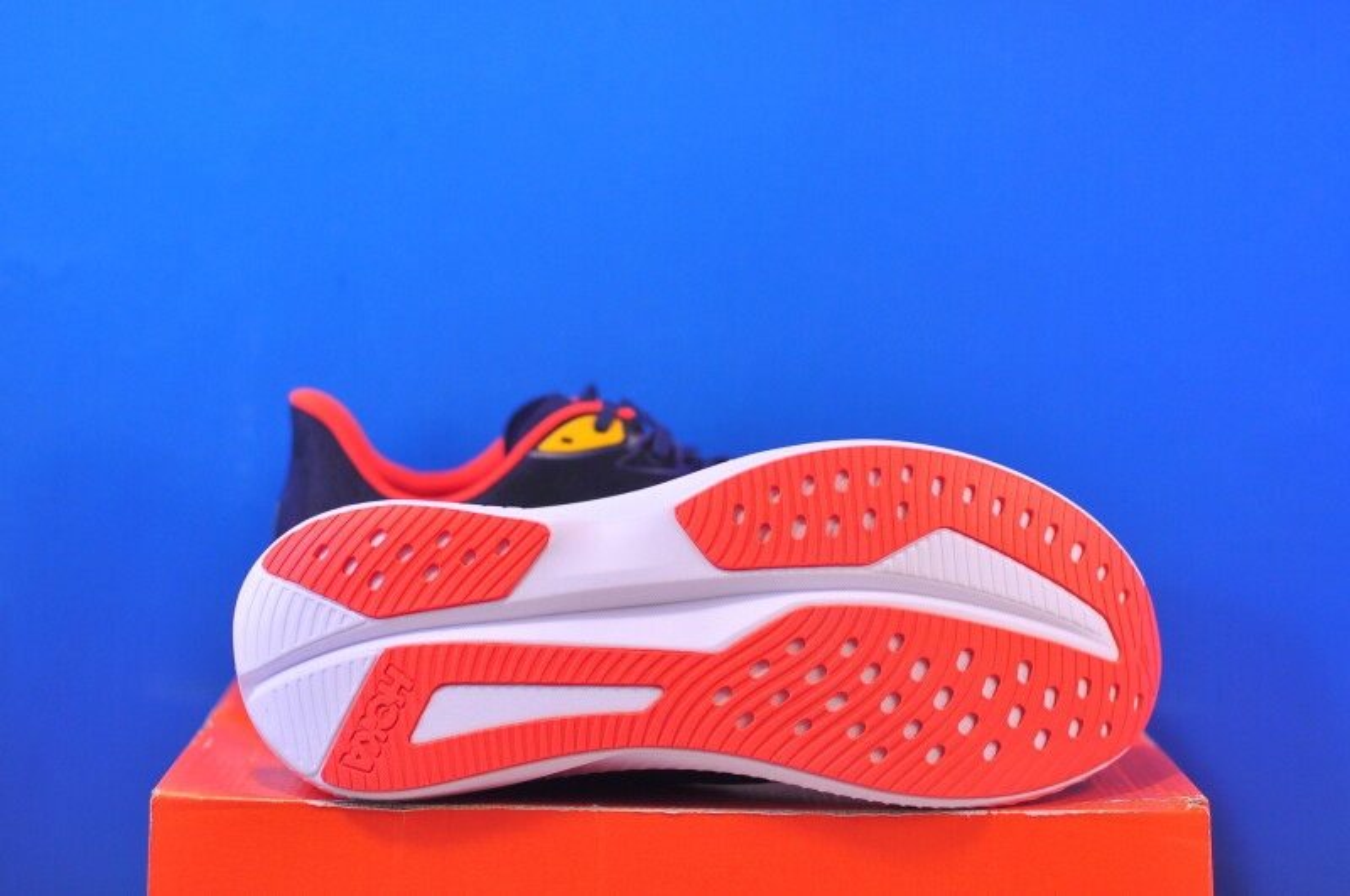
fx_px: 2808
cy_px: 448
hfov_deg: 27.0
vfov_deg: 18.1
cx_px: 675
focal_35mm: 75
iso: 250
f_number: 2.2
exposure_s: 1/320
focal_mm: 50
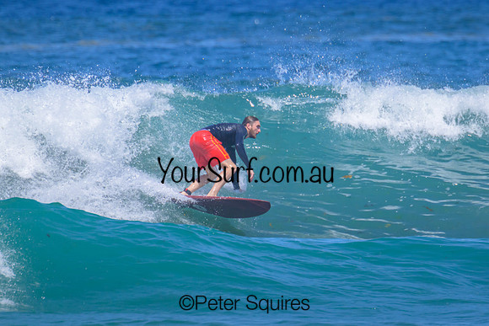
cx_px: 333
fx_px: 14782
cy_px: 148
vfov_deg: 1.3
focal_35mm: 1088
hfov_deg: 1.9
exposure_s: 1/2000
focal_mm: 800
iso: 1000
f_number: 11
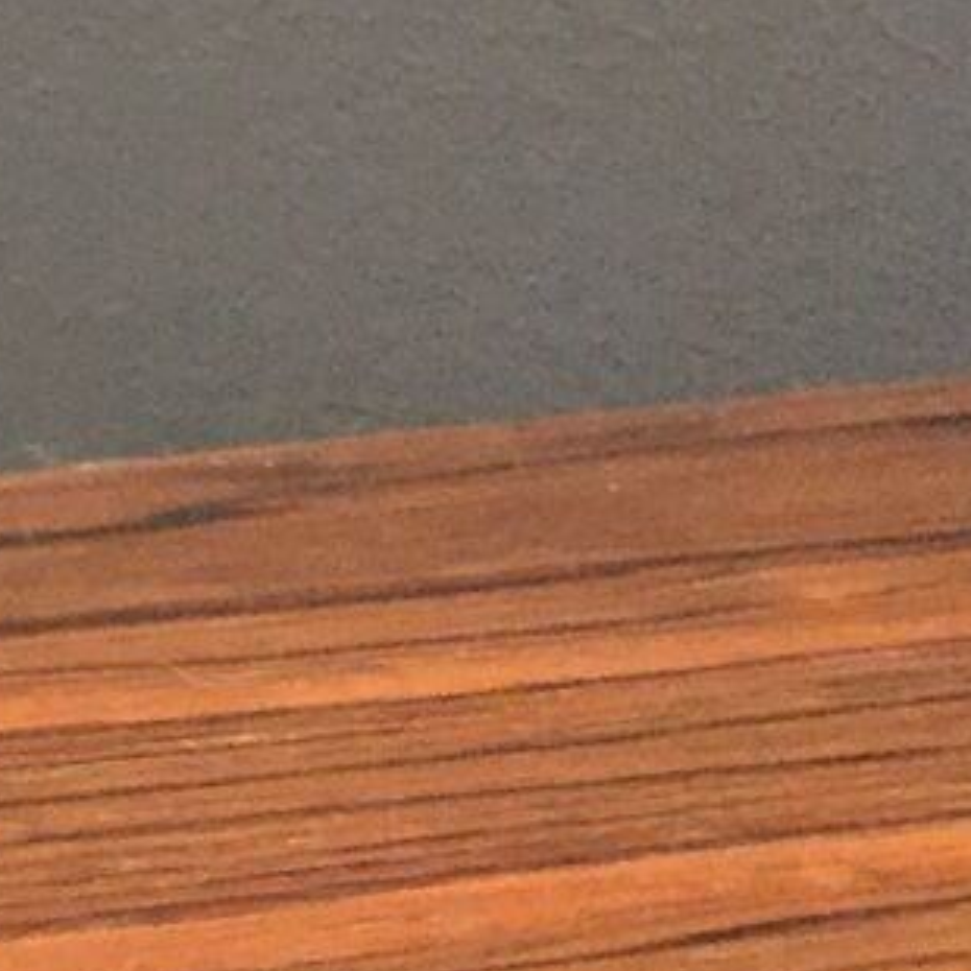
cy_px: 479
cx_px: -1300
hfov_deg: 11.0
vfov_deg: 12.9
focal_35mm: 135
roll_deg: +3.0
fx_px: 4284
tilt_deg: -10.5
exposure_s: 1/17
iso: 500
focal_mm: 4.15
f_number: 2.2
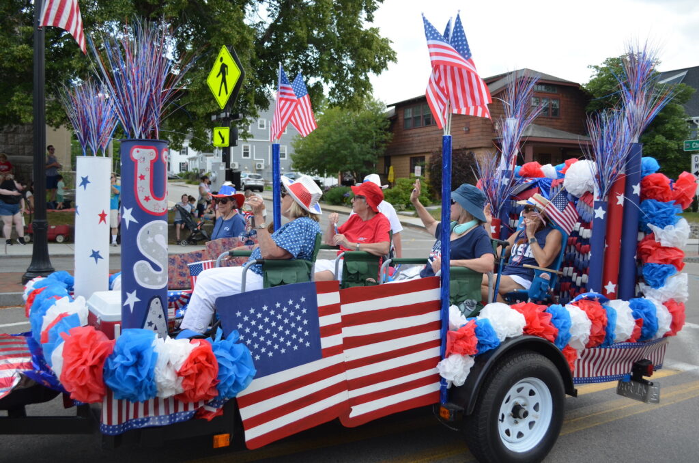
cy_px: 232
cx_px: 350
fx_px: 872
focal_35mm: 45
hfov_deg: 43.7
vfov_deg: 29.7
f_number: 5
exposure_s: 1/1250
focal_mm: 30
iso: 400
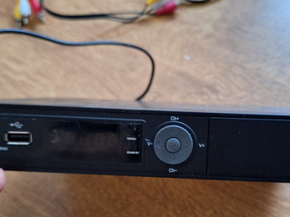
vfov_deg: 36.6
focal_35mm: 39
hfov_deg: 47.7
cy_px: 133
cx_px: 169
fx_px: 327
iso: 400
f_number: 1.8
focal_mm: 5.54
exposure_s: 1/25
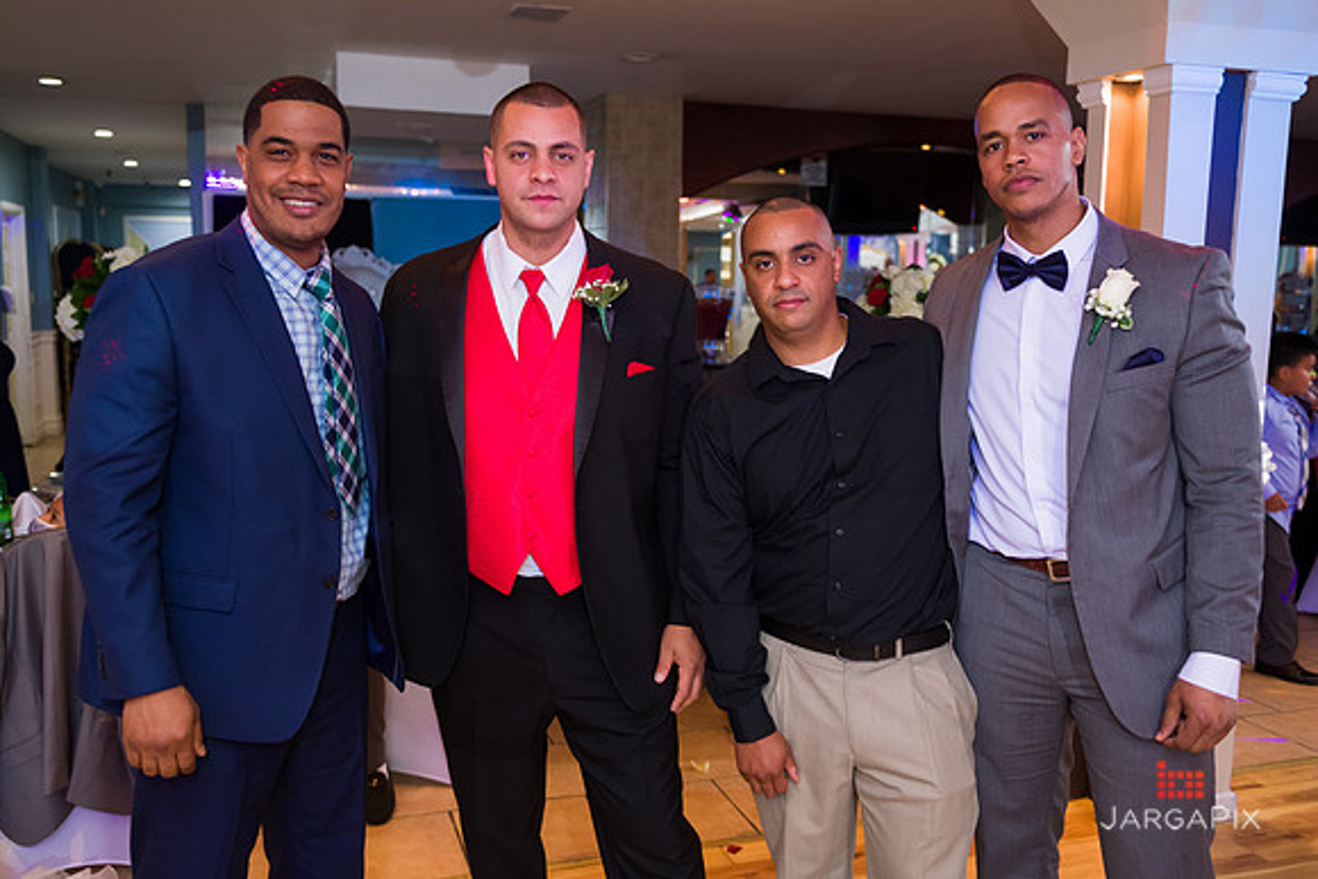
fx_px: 1180
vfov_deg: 40.9
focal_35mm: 32
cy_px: 446
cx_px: 635
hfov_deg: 58.4
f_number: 3.2
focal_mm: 28
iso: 1000
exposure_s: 1/125
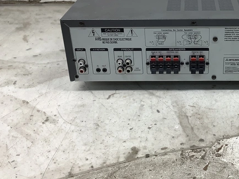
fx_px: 373
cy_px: 61
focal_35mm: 54
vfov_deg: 26.9
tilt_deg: -26.1
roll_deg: +2.1
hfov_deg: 34.6
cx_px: 185
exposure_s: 1/60
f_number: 2.4
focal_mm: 3.3
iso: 50
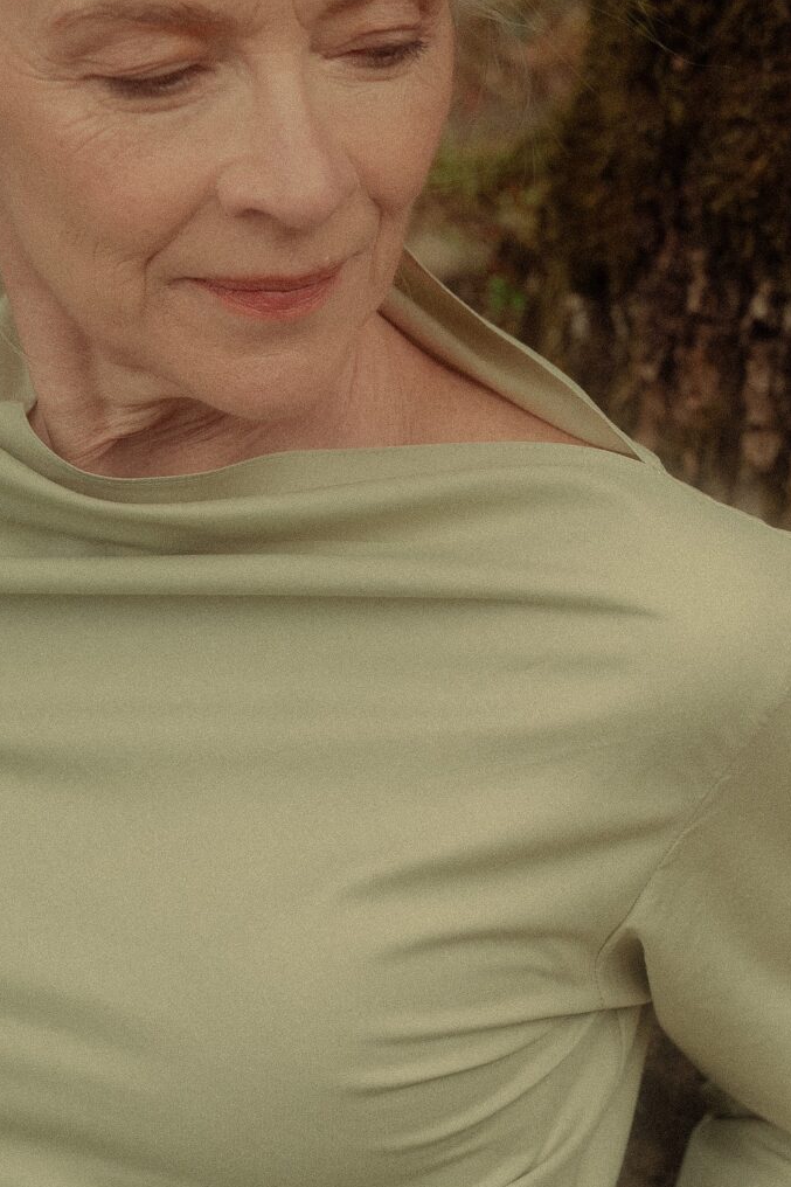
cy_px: 643
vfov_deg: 16.8
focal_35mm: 122
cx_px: 646
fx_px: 4022
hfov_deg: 11.2
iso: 125
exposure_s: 1/250
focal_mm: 75
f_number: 5.6
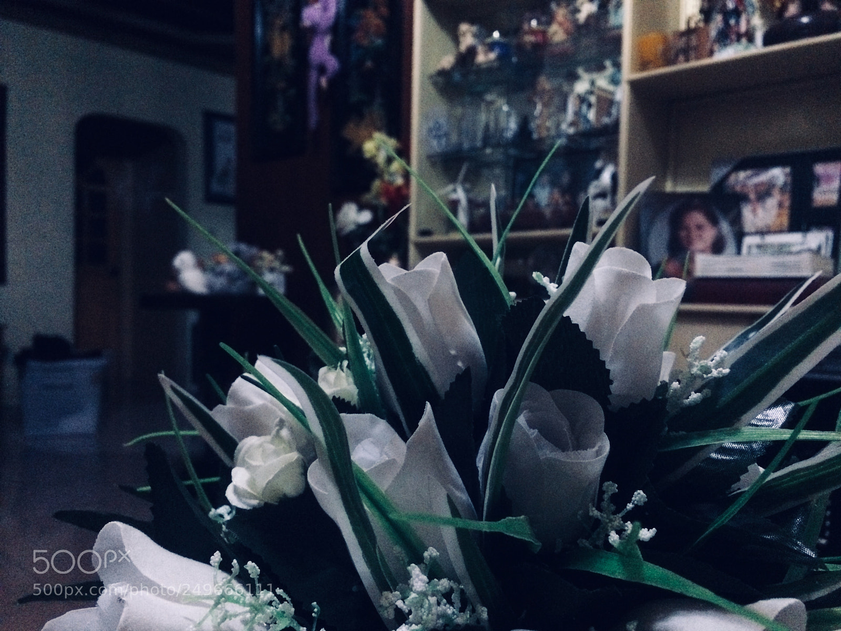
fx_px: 705
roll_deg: -0.8
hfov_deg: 61.7
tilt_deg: -0.8
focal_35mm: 29
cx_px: 420
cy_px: 316
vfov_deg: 48.2
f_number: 2.2
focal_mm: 4.15
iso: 640
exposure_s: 1/15
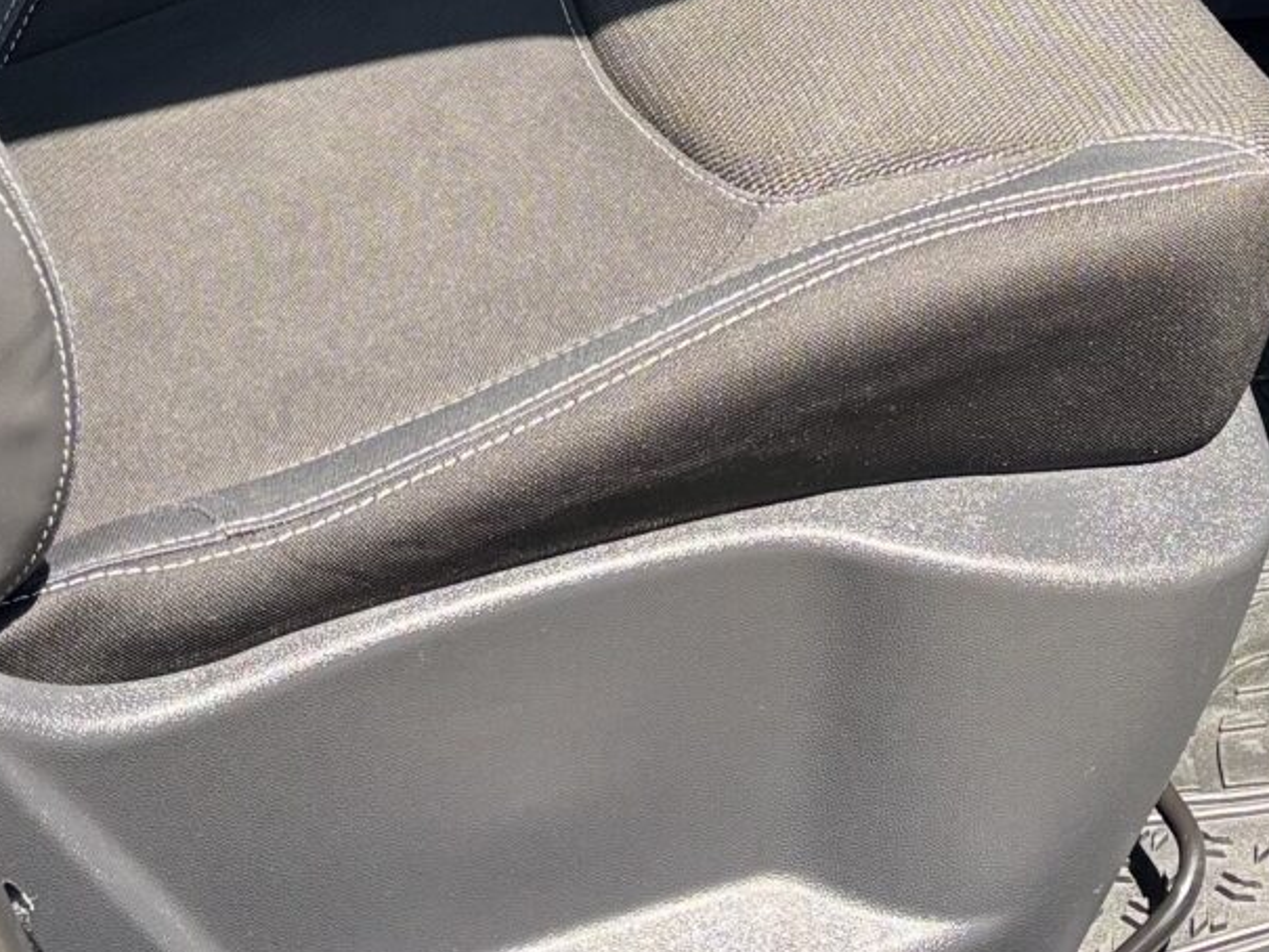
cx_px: 1093
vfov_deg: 12.5
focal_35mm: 110
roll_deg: +1.6
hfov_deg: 17.7
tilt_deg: -15.4
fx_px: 4033
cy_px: -625
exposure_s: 1/384
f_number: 1.6
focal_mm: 5.96
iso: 50
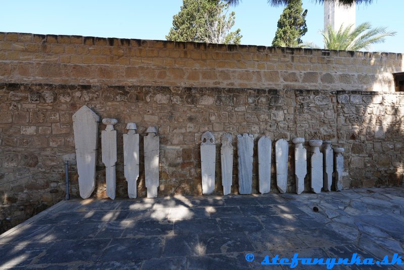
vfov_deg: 81.3
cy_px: 135
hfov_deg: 104.2
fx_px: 157
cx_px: 202
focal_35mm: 14
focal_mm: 14
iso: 125
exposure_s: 1/30
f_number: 11
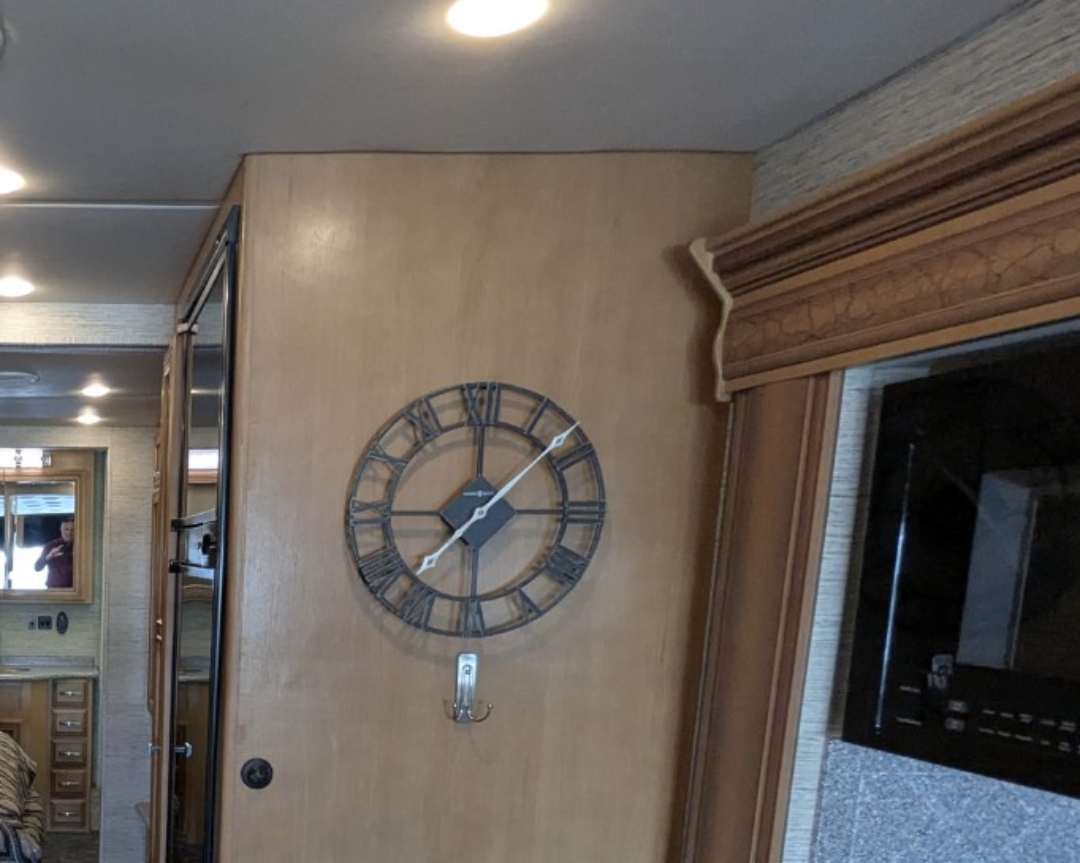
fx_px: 1022
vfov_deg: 43.1
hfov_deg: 47.4
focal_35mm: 32
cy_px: 719
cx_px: 28
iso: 266
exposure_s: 1/83.2
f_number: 2.2
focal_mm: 2.35
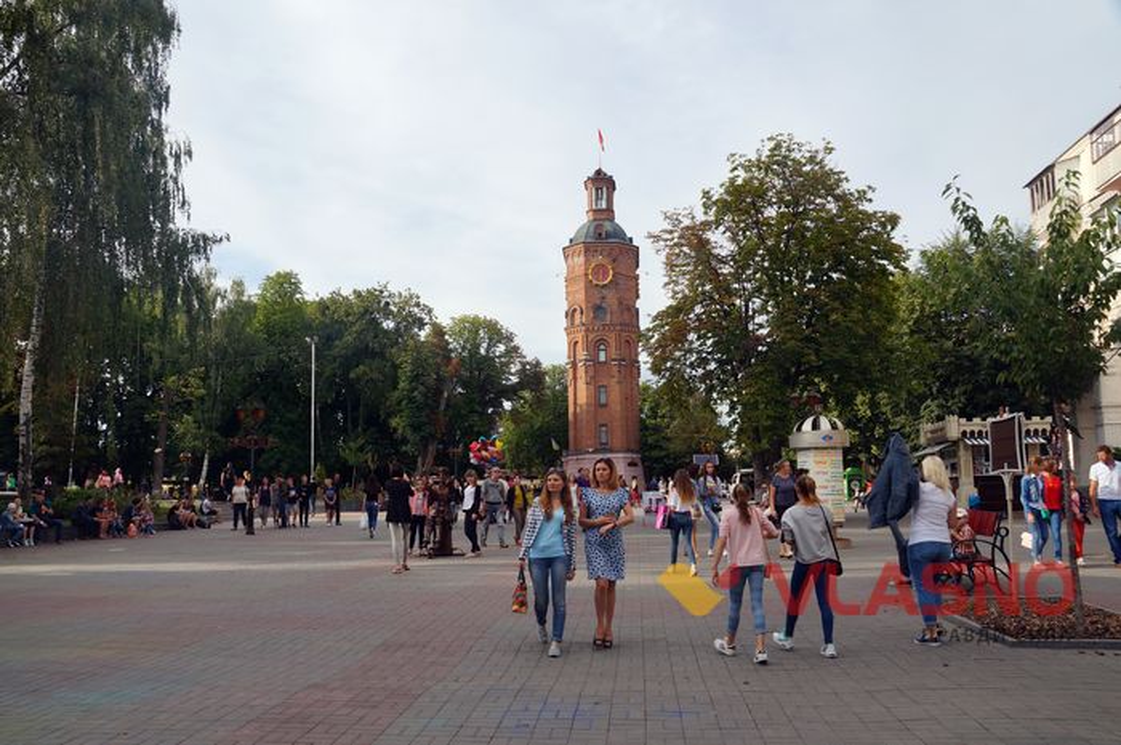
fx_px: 933
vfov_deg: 43.5
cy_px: 372
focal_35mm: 30
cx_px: 560
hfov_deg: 62.0
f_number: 13
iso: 100
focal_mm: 20
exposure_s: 1/125
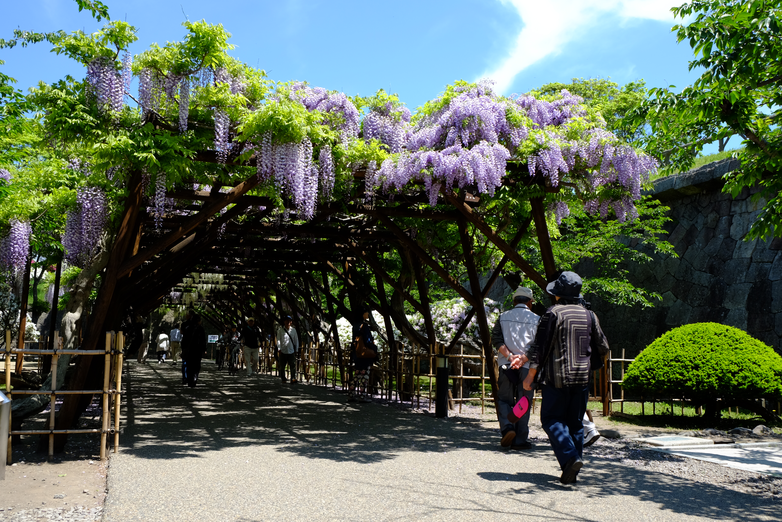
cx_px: 391
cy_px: 261
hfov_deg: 58.7
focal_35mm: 32
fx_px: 695
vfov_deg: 41.1
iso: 200
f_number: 9
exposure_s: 1/170
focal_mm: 21.4
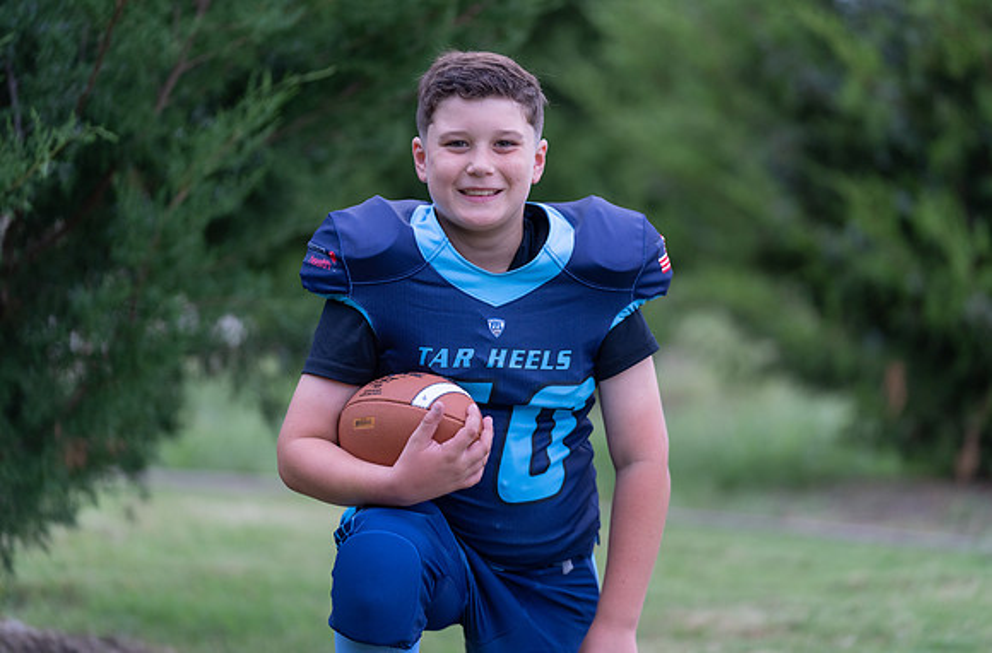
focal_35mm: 143
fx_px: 3926
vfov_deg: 9.5
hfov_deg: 14.4
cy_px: 309
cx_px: 516
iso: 640
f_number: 2.8
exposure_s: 1/320
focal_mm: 137
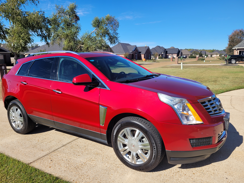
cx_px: 122
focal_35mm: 26
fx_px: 183
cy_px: 92
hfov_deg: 67.3
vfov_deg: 53.1
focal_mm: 5.4
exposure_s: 1/2436
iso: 40
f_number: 1.8
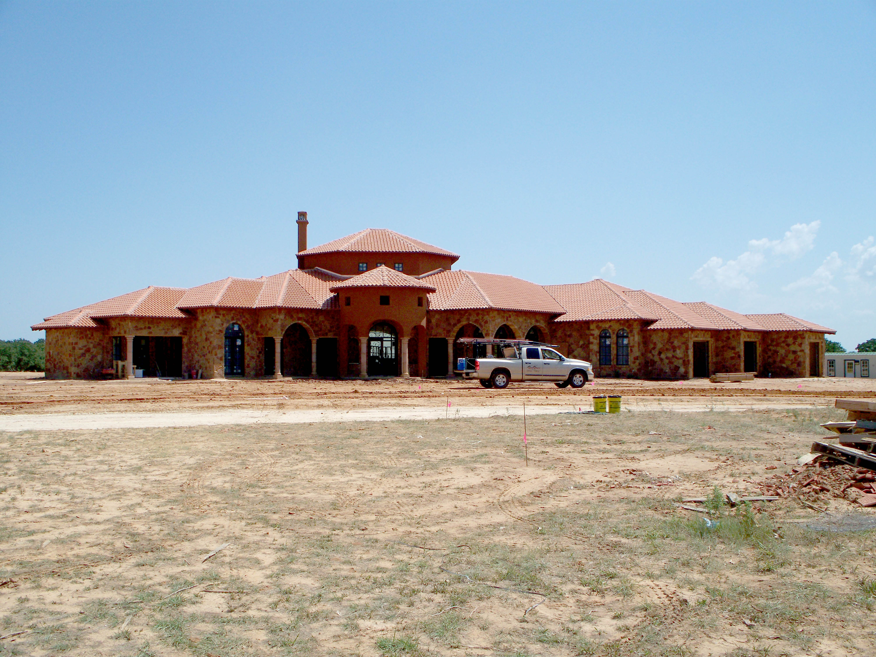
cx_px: 438
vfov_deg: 39.7
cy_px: 328
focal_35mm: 36
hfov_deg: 51.4
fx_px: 911
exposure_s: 1/800
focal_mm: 7.54
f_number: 5
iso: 64
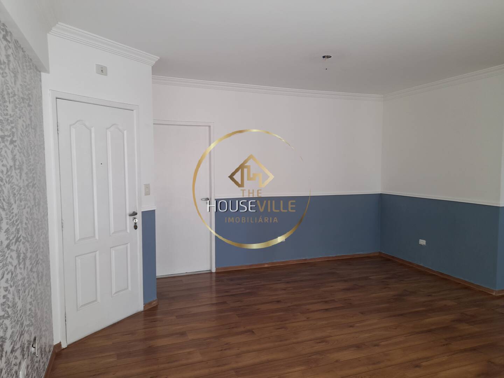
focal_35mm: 25
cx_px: 252
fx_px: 364
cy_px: 189
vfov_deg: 54.9
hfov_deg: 69.4
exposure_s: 1/60
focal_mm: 4.6
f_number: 2
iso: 32
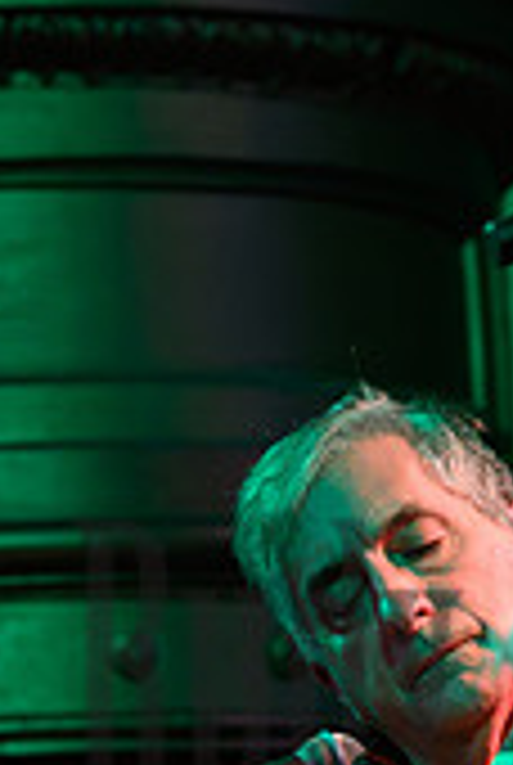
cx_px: 666
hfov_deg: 2.6
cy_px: 675
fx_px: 11239
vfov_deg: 3.9
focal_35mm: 528
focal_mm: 200
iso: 6400
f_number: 8
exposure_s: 1/40
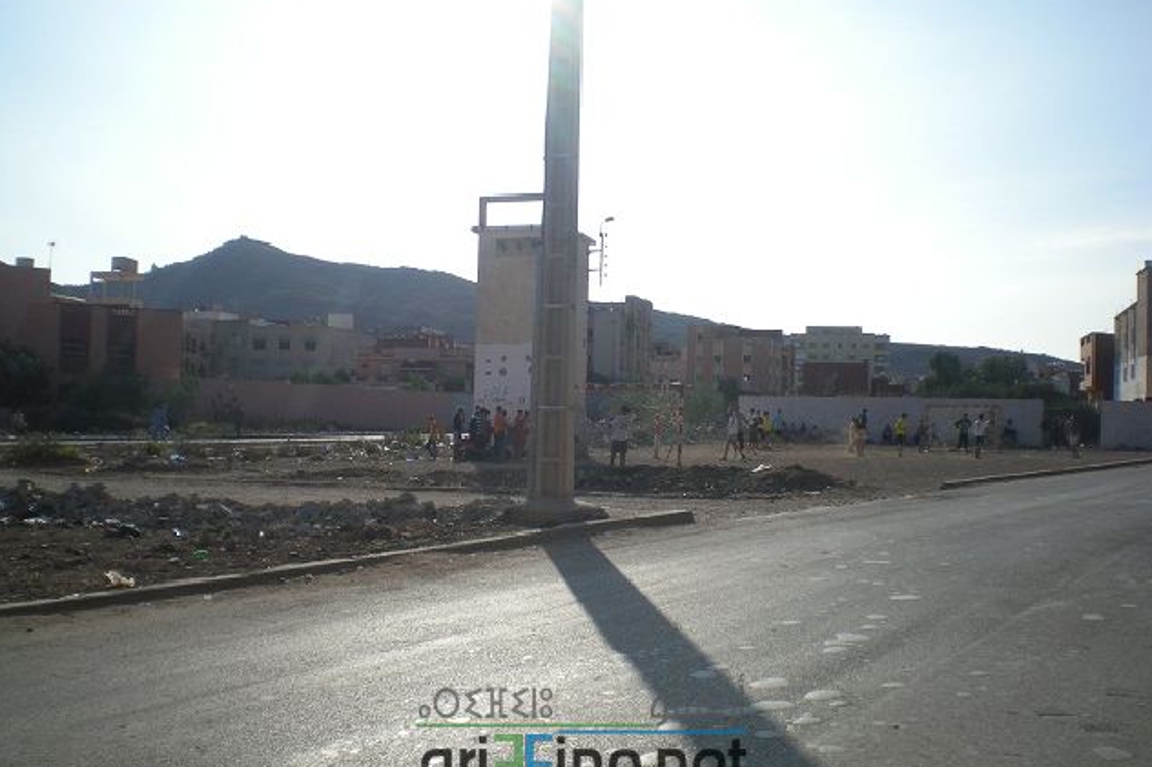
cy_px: 413
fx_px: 1280
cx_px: 581
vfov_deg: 33.4
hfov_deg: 48.5
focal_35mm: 40
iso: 50
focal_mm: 6.3
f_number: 4.6
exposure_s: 1/839
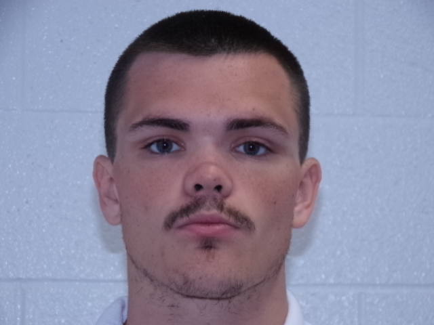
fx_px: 1893
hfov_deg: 13.1
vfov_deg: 9.8
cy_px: 162
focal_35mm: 151
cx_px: 217
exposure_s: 1/100
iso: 200
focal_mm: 27.1
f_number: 4.5
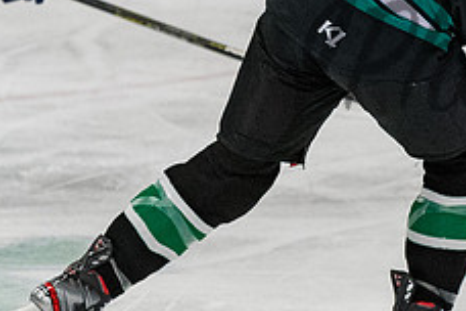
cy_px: -14
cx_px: 574
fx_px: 9332
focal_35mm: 721
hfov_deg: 2.9
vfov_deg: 1.9
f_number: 3.5
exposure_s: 1/800
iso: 2000
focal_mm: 145
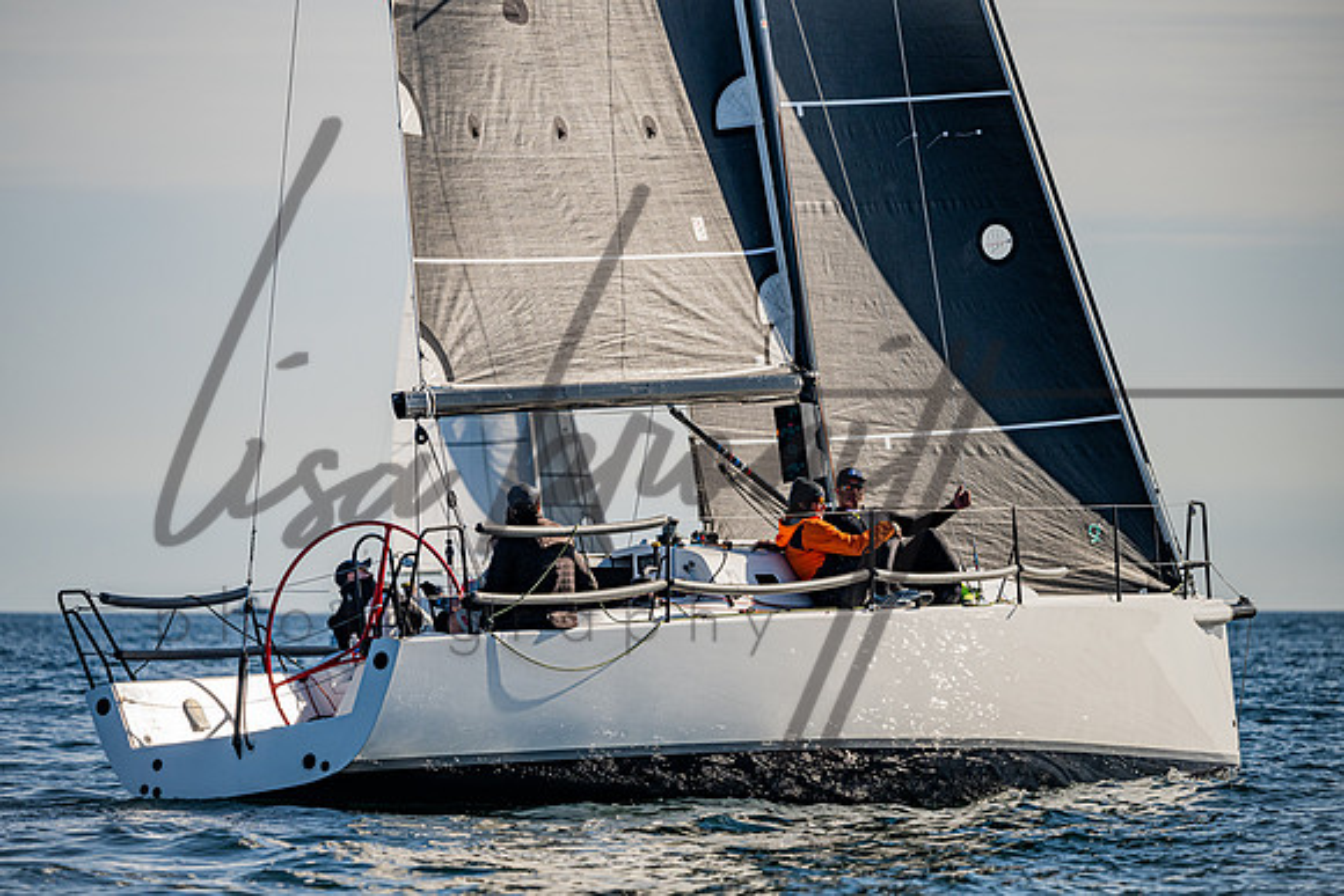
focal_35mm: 258
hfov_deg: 8.0
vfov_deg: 5.3
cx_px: 629
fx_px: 9622
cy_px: 419
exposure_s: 1/5000
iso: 400
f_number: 5
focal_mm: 240
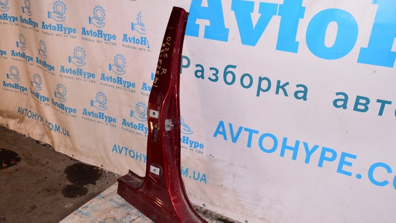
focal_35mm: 32
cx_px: 195
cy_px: 124
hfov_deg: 61.0
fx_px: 336
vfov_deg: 36.6
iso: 1600
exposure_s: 1/200
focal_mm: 20
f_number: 8
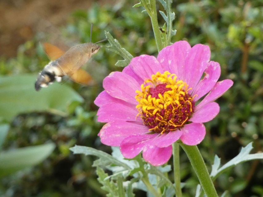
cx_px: 132
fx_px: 2918
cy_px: 98
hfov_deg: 5.2
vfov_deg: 3.9
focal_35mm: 384
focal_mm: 68.8
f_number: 5.6
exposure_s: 1/80
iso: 500
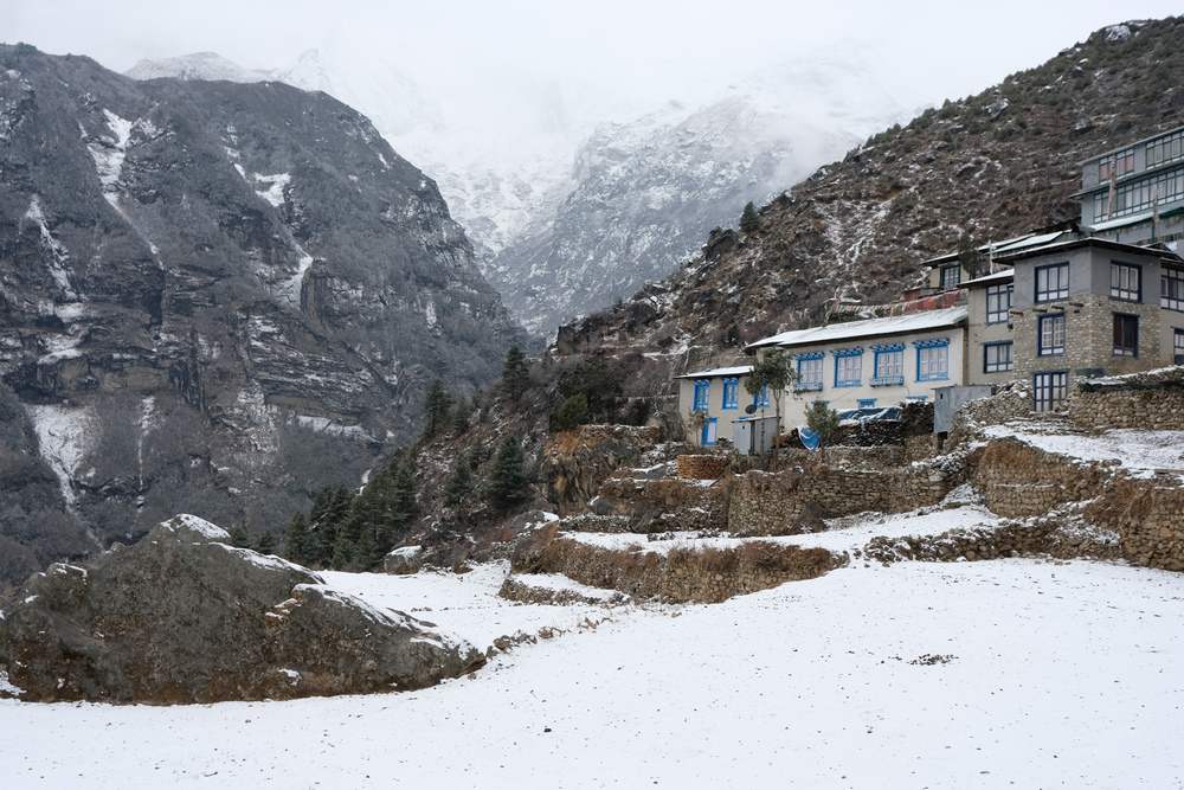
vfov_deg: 37.9
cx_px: 592
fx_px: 1151
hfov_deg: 54.4
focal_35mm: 35
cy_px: 395
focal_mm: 23
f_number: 4
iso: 500
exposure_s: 1/1900
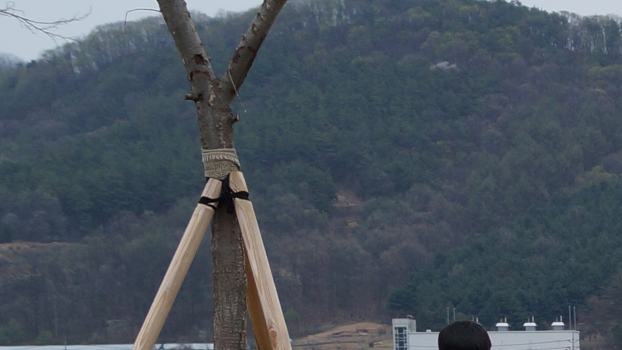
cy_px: 745
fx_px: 2788
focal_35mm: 169
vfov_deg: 6.9
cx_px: 1376
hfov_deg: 11.1
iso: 100
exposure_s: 1/160
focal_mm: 22
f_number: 5.6
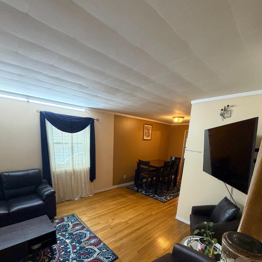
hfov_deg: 84.0
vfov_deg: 80.9
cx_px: 130
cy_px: 176
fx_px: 146
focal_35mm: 17
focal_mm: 2.22
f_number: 2.2
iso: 400
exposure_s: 1/60
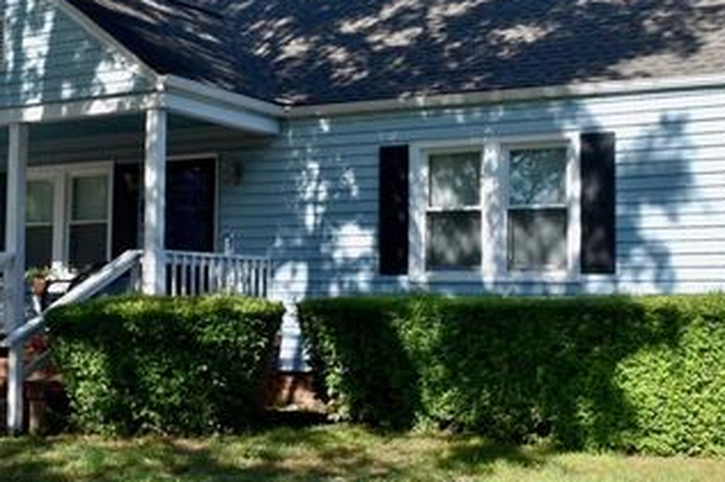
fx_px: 1147
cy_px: 238
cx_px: 342
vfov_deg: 23.7
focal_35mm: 57
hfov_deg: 35.1
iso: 140
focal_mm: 24
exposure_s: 1/250
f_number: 8
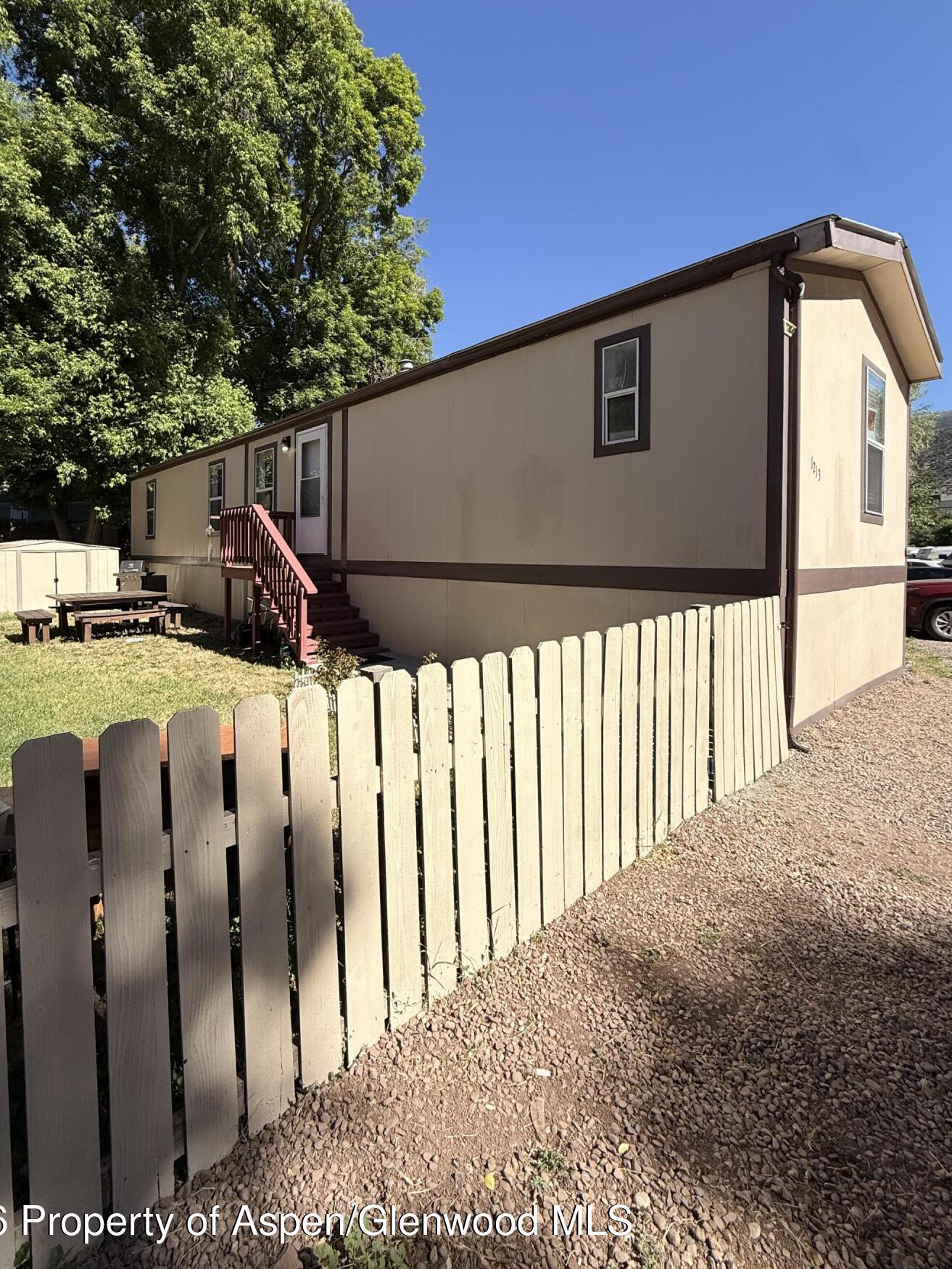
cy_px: 562
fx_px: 587
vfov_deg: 94.1
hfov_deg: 77.9
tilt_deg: -0.2
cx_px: 428
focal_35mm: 16
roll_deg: -0.8
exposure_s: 1/2092
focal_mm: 2.22
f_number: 2.2
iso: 50
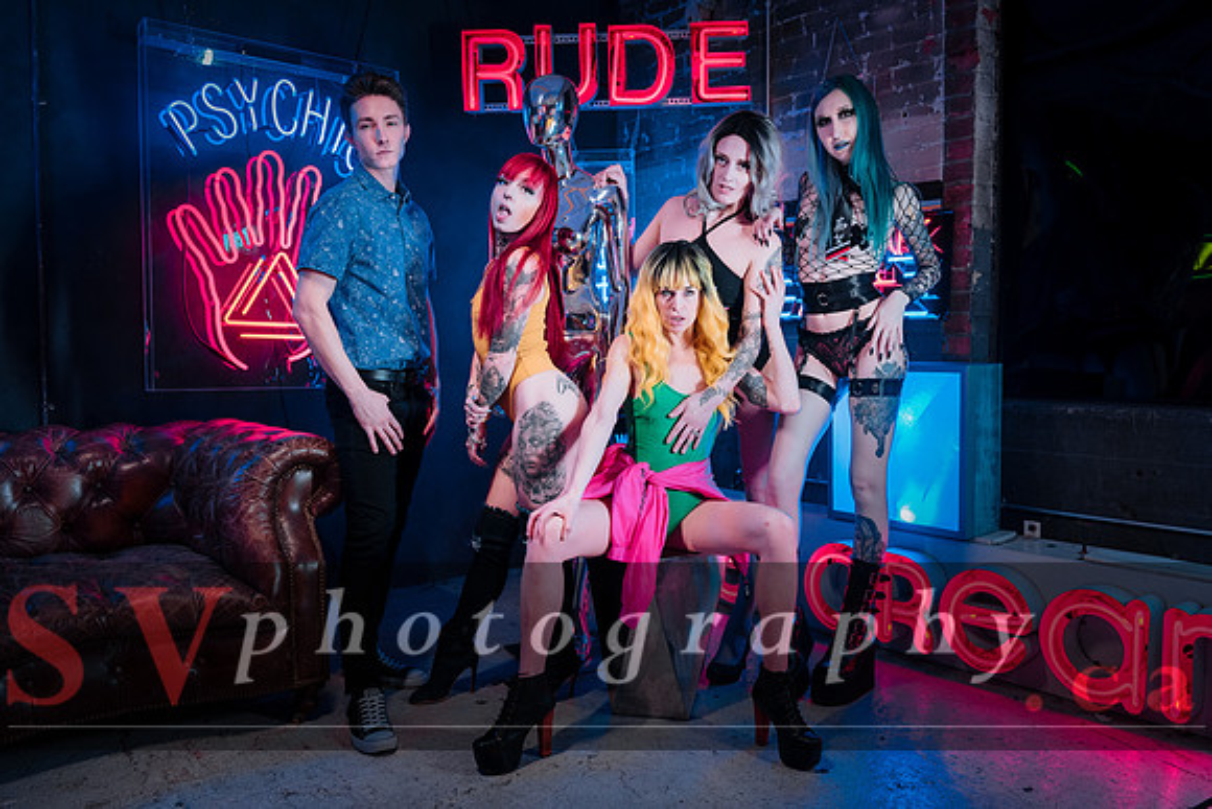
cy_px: 404
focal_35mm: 30
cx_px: 606
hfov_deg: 61.9
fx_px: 1010
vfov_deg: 43.6
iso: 400
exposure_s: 1/60
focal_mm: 30
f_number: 4
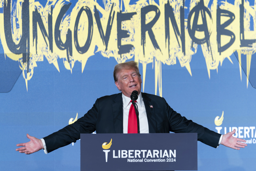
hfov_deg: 10.6
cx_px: 128
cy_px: 86
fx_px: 1379
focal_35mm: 194
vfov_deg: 7.1
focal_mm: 194
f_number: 4.5
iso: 200
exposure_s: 1/40
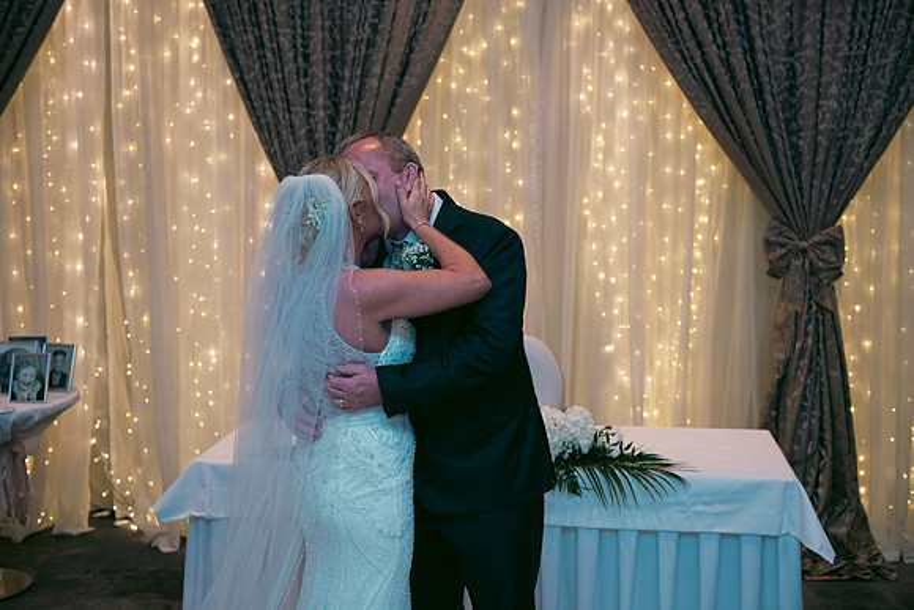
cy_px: 305
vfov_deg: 24.6
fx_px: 1397
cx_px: 457
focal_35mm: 55
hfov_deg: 36.2
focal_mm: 55
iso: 800
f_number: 3.5
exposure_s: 1/160
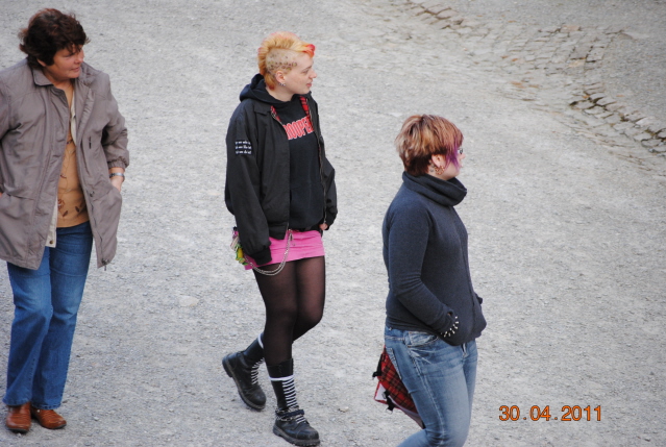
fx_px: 3754
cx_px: 333
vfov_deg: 6.8
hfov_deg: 10.1
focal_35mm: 202
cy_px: 224
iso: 400
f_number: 5
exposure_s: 1/125
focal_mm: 135
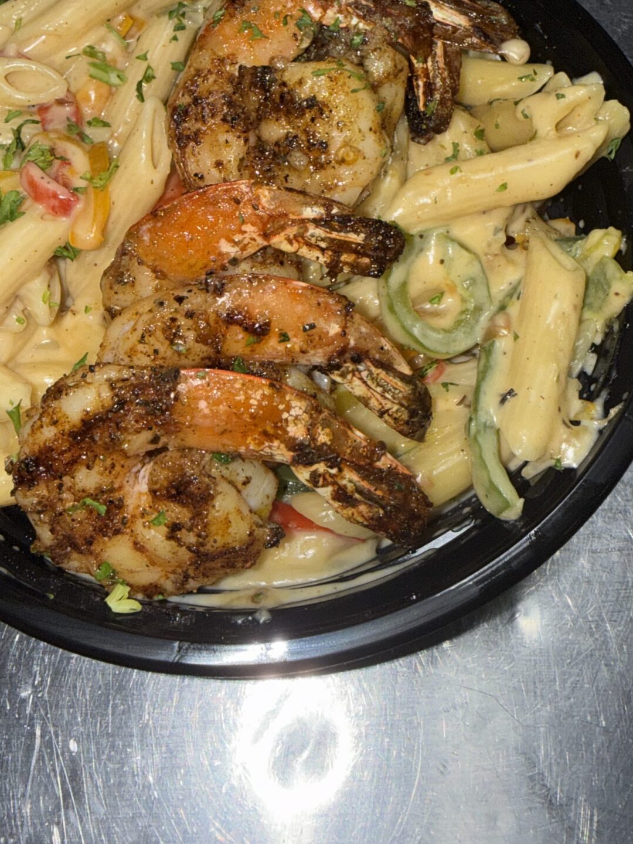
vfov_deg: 49.7
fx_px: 878
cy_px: 230
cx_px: 278
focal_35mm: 36
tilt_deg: -60.8
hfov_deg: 39.6
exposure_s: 1/122
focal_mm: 2.22
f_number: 2.2
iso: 12
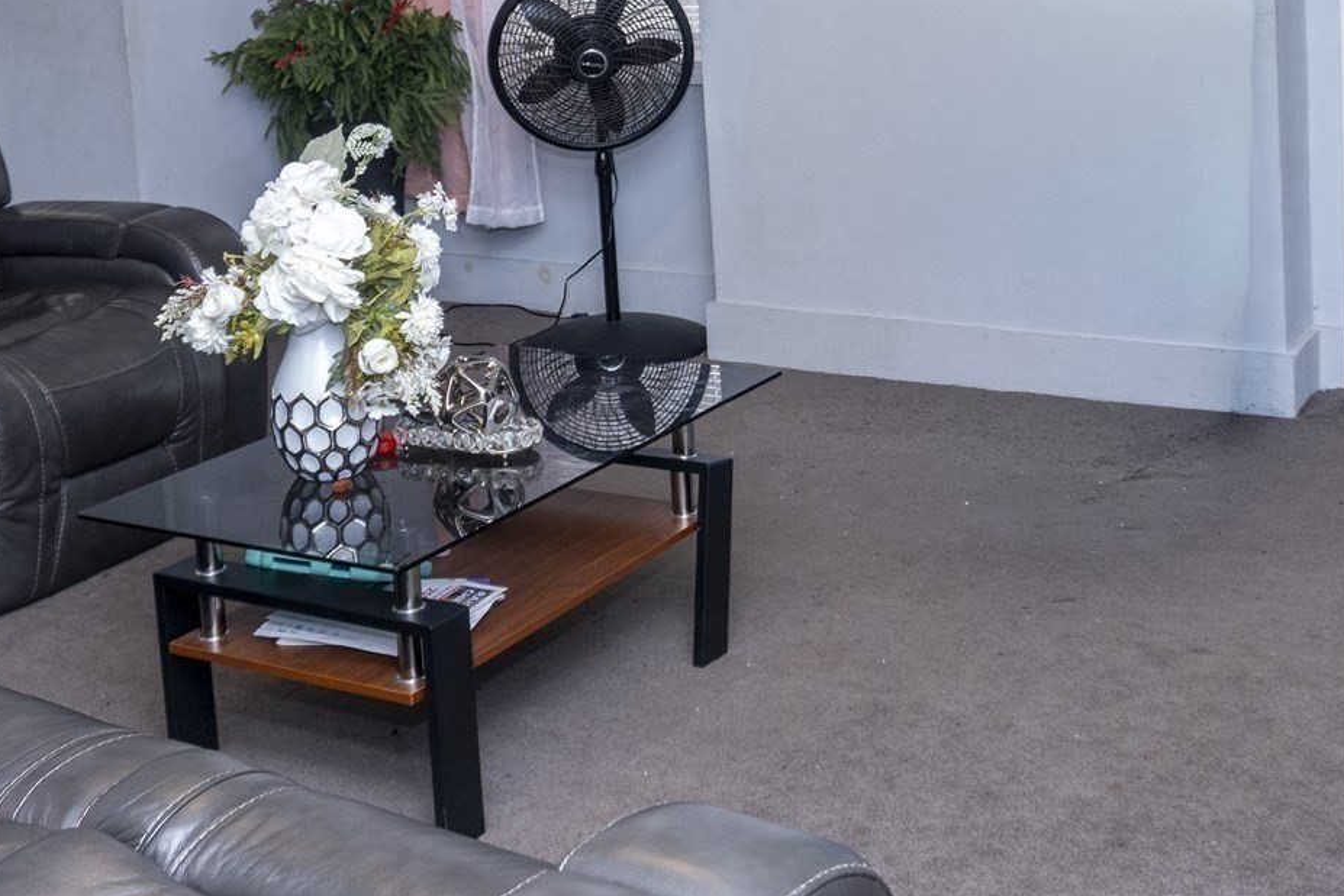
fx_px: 1979
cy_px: 33
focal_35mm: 53
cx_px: 757
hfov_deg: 37.5
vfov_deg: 24.5
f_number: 3.5
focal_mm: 16
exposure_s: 1/125
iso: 800
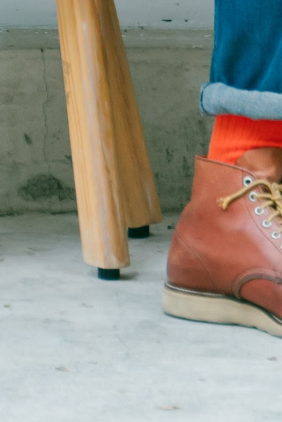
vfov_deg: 3.7
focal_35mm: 537
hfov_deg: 2.6
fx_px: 6301
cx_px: 386
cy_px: -777
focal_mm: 58
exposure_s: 1/125
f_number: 2.8
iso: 320
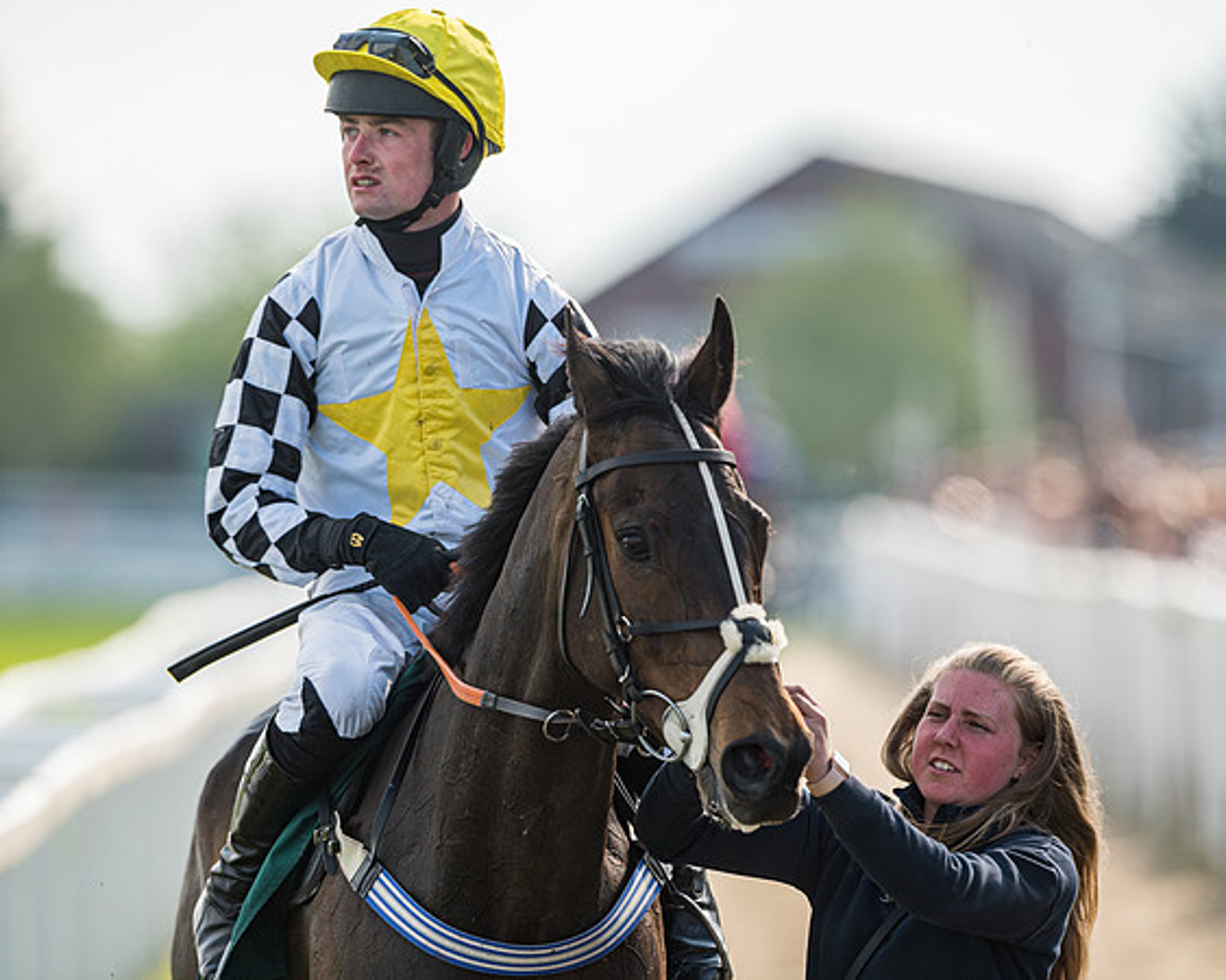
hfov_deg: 4.3
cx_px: 613
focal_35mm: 451
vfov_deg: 3.4
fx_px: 16360
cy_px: 490
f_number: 5
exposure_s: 1/800
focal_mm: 400
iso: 160
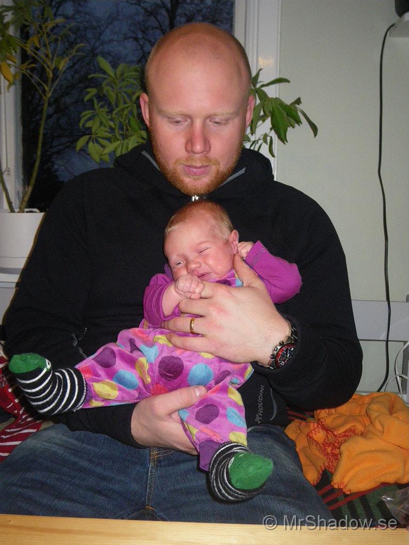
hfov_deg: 41.8
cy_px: 272
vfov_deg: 54.0
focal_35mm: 34
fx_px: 536
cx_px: 204
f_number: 3.8
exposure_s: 1/50
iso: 400
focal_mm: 6.1
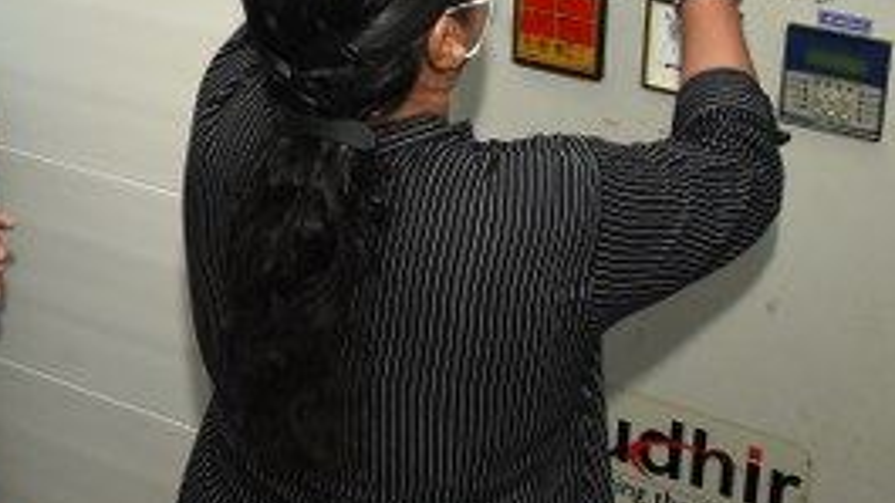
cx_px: 91
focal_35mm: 76
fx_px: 1803
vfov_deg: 15.4
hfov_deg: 26.9
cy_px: -61
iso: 800
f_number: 9
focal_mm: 24
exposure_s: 1/125
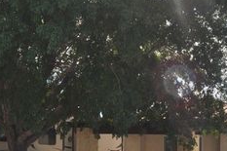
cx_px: 207
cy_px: 171
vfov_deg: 12.5
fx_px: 674
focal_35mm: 107
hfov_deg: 18.8
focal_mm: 26
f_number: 11
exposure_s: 1/200
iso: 200
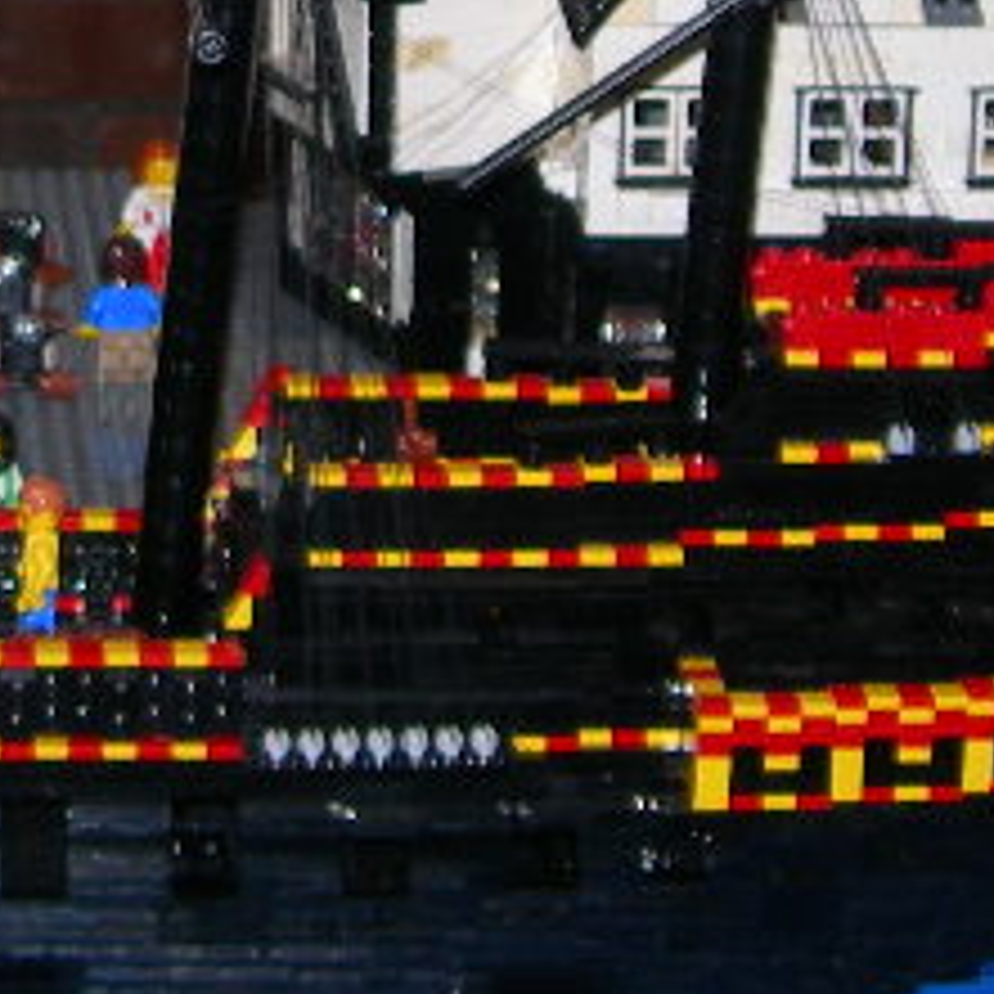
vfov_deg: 10.3
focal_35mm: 168
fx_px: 5458
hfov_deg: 10.3
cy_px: -76
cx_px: 72
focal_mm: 8.5
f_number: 2.9
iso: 50
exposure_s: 1/60.1
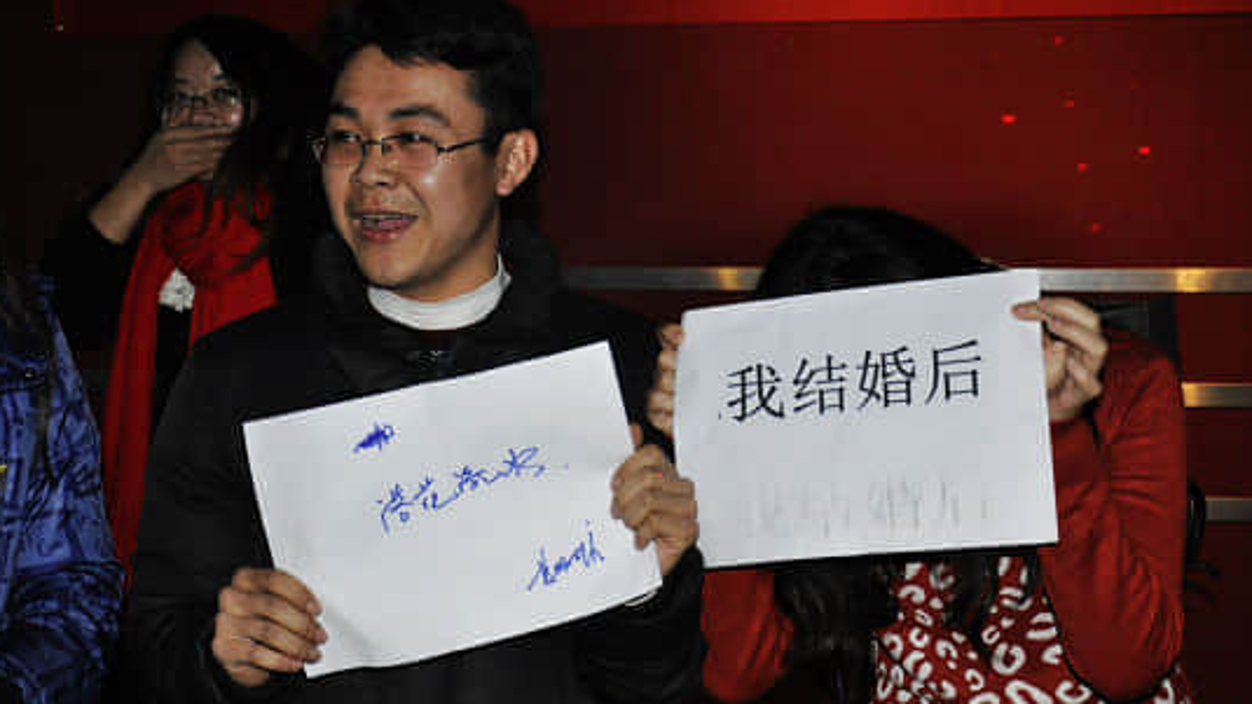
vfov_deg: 19.5
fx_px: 2045
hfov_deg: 34.0
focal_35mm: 62
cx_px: 559
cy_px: 331
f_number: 4.5
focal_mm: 35
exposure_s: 1/60
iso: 800
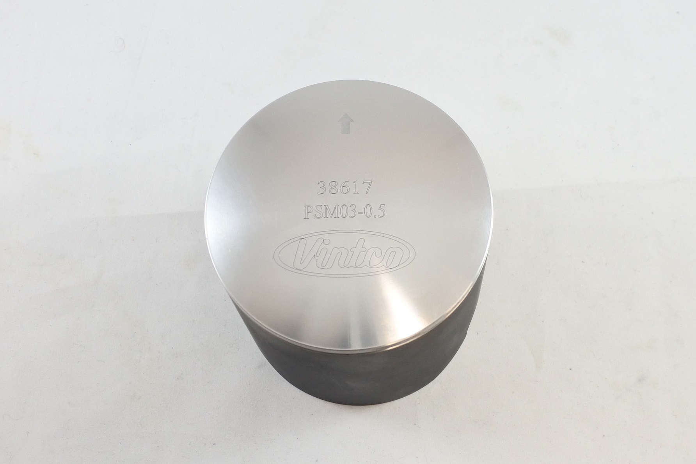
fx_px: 580
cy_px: 232
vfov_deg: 43.6
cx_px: 348
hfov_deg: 61.9
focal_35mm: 30
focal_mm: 11.2
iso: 400
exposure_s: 1/160
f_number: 3.8
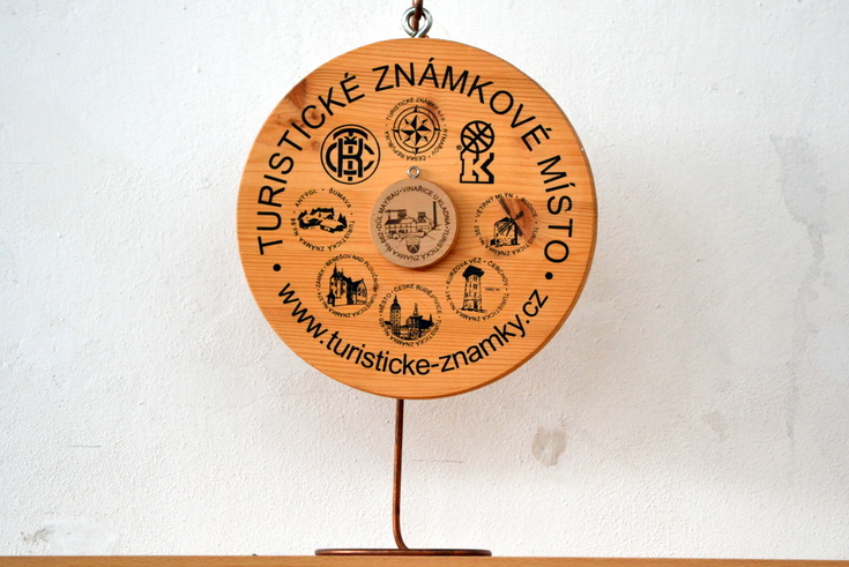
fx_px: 8471
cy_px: 261
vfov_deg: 3.8
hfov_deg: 5.7
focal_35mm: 359
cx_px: 434
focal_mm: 220
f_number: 5.3
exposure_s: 1/125
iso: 900
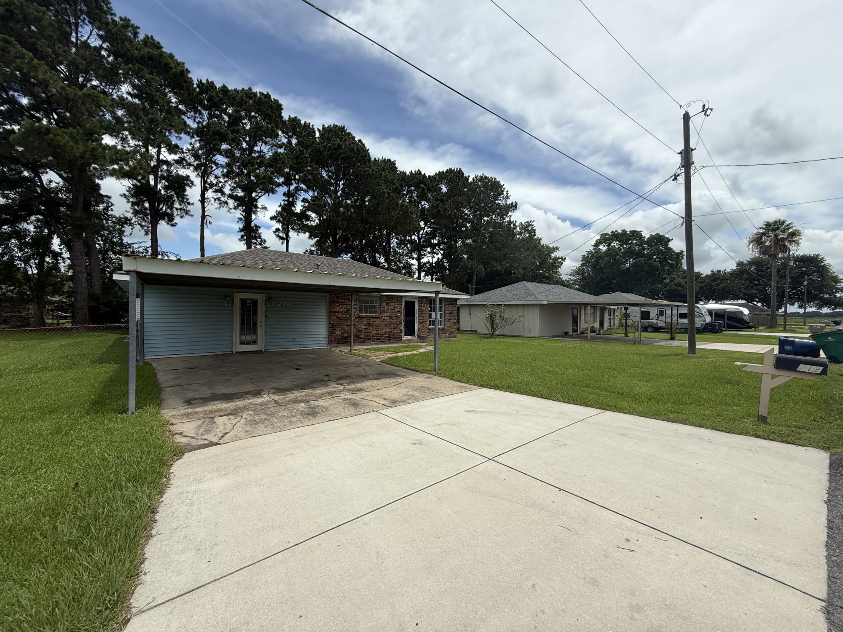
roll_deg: -0.9
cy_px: 316
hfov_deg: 102.1
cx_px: 422
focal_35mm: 14
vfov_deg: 85.7
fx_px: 341
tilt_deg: -0.1
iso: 50
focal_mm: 2.22
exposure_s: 1/2506
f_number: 2.2
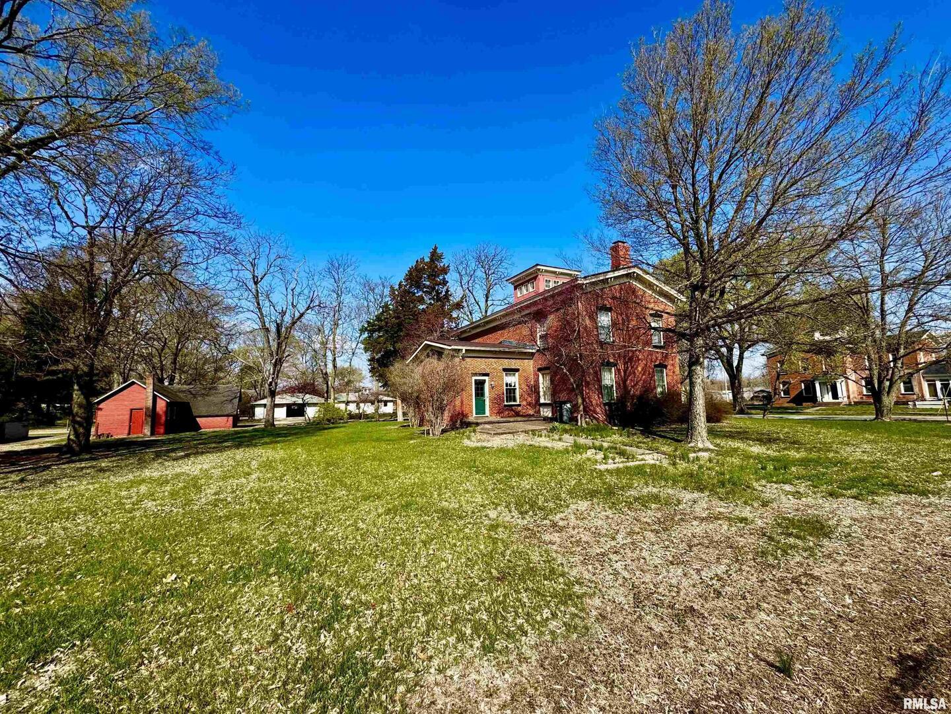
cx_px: 476
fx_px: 385
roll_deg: +1.6
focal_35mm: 14
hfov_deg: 102.1
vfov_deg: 85.7
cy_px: 357
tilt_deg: +4.8
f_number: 2.2
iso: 50
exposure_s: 1/1672
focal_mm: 2.22
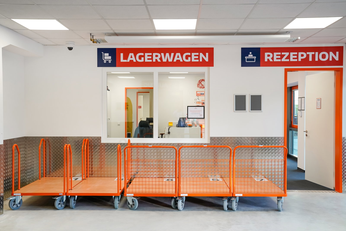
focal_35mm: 36
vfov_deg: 36.9
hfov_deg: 53.1
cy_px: 116
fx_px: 346
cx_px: 173
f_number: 5
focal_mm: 36
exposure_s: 1/200
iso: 1000
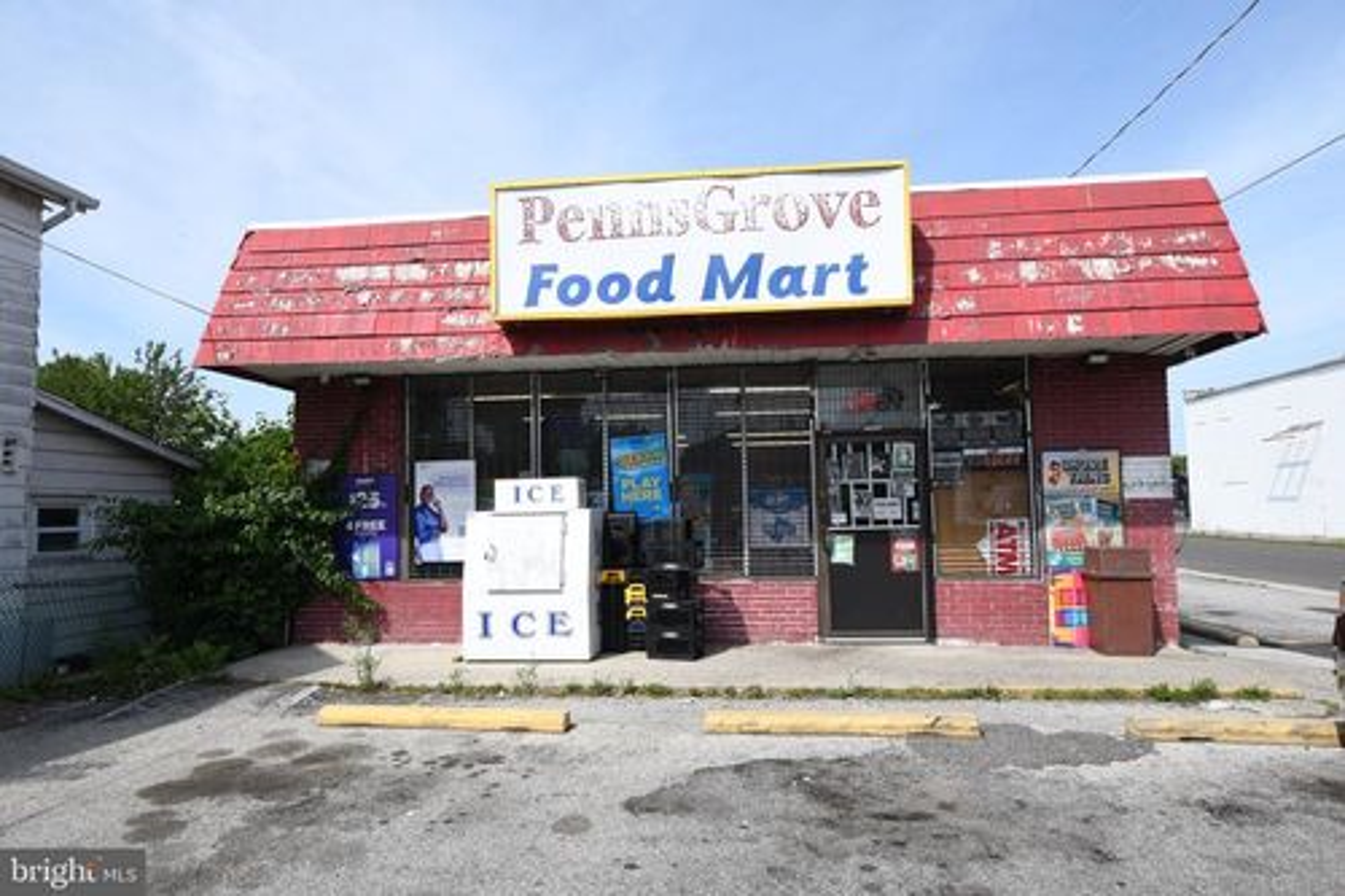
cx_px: 672
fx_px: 822
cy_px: 448
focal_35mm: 22
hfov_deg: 78.6
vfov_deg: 57.2
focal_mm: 15
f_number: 8
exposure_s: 1/500
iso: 250
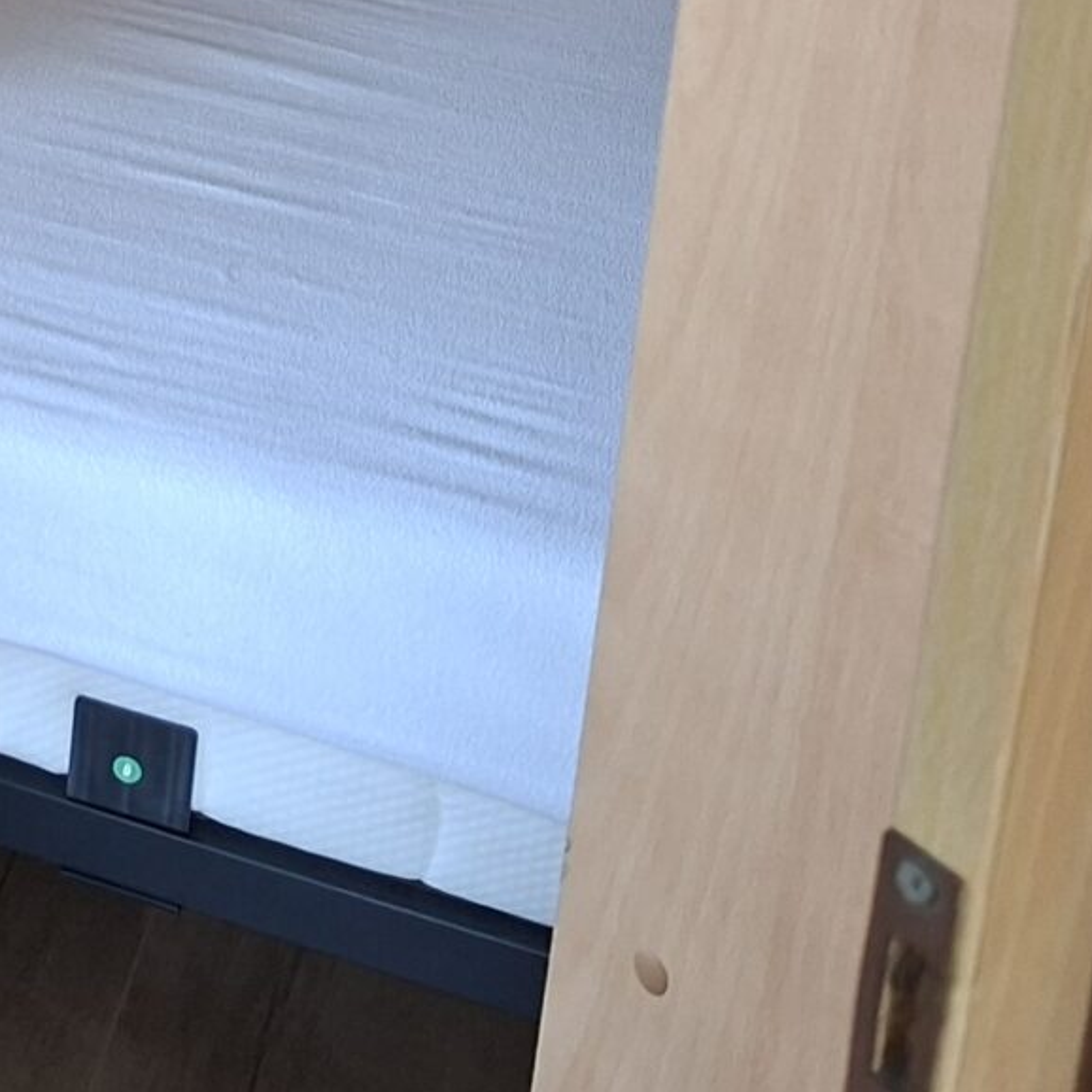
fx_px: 3212
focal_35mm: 90
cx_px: -862
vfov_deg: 17.5
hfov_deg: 16.3
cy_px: -504
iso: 320
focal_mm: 5.54
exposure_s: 1/50
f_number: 1.8
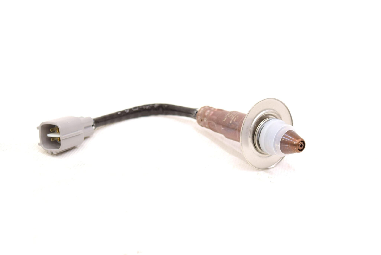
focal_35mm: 82
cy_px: 128
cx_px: 190
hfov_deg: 24.6
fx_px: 874
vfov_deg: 16.6
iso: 400
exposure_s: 1/125
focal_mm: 55
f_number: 5.6
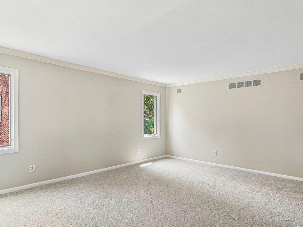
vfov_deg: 65.9
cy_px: 122
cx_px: 136
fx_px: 175
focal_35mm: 20
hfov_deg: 81.5
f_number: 8
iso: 400
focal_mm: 10
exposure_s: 1/30
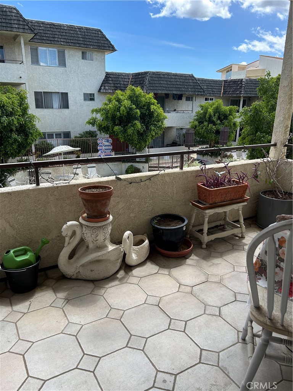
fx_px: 293
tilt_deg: -18.7
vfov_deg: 67.3
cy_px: 196
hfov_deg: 53.1
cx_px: 146
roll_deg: -0.9
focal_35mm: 26
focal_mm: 5.7
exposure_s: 1/1344
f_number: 1.5
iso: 50
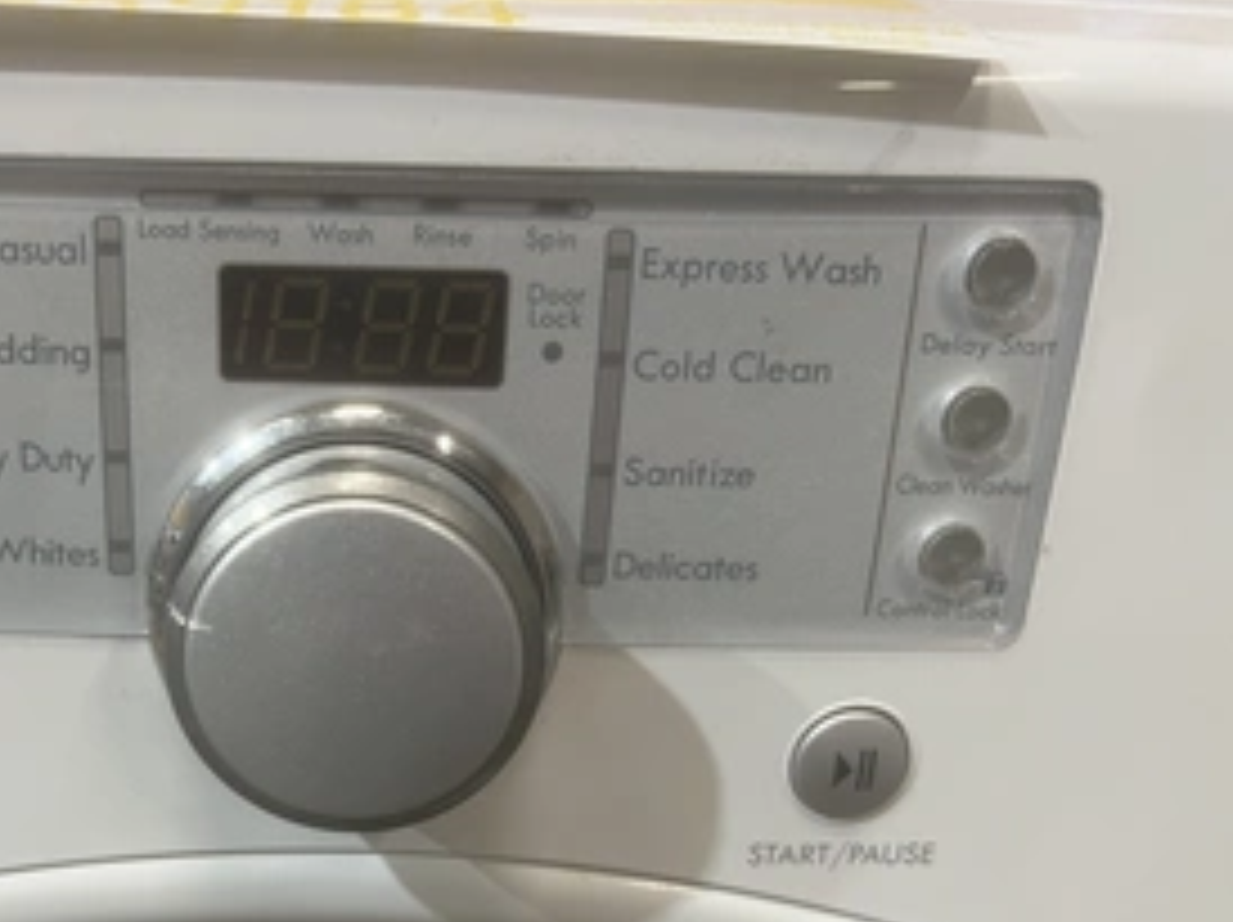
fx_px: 1352
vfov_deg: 37.0
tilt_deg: -29.5
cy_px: 661
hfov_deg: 47.9
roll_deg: -1.2
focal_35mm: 38
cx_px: 378
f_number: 1.6
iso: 80
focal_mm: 5.1
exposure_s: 1/60
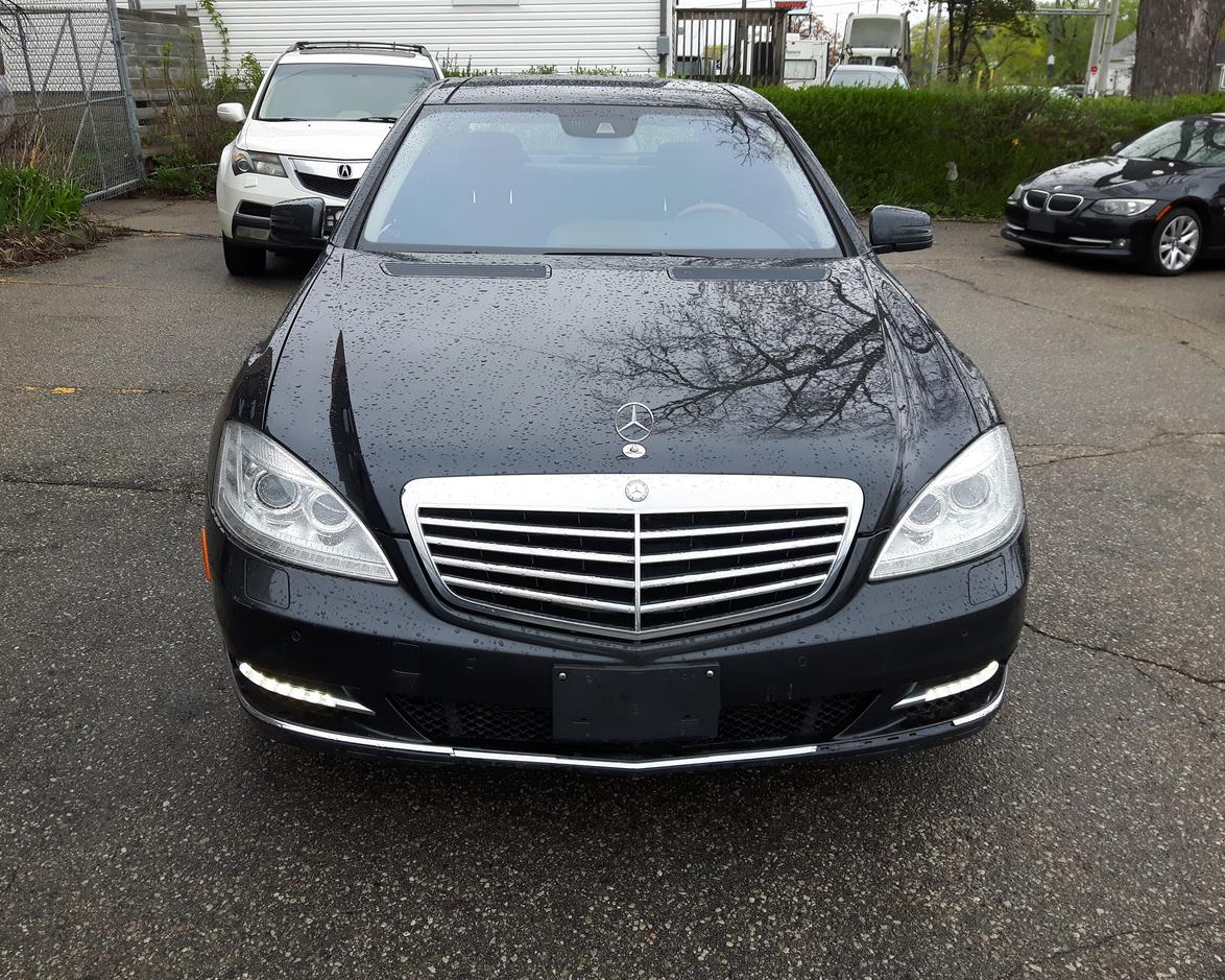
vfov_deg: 44.5
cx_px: 594
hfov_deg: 54.2
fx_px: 1196
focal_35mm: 33
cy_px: 485
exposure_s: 1/228
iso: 40
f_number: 1.9
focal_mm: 3.7
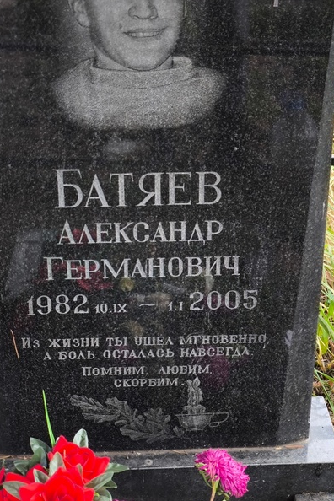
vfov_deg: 28.8
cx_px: 191
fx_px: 974
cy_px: 251
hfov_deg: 19.4
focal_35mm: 70
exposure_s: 1/120
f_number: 1.7
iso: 100
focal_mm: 4.71
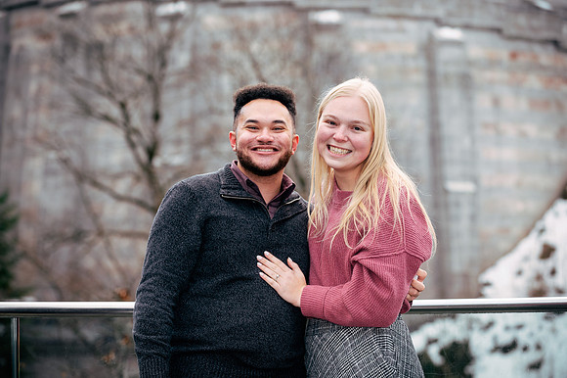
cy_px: 189
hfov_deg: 18.6
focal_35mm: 110
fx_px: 1731
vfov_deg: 12.4
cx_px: 284
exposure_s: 1/400
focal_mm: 110
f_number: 5
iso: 250
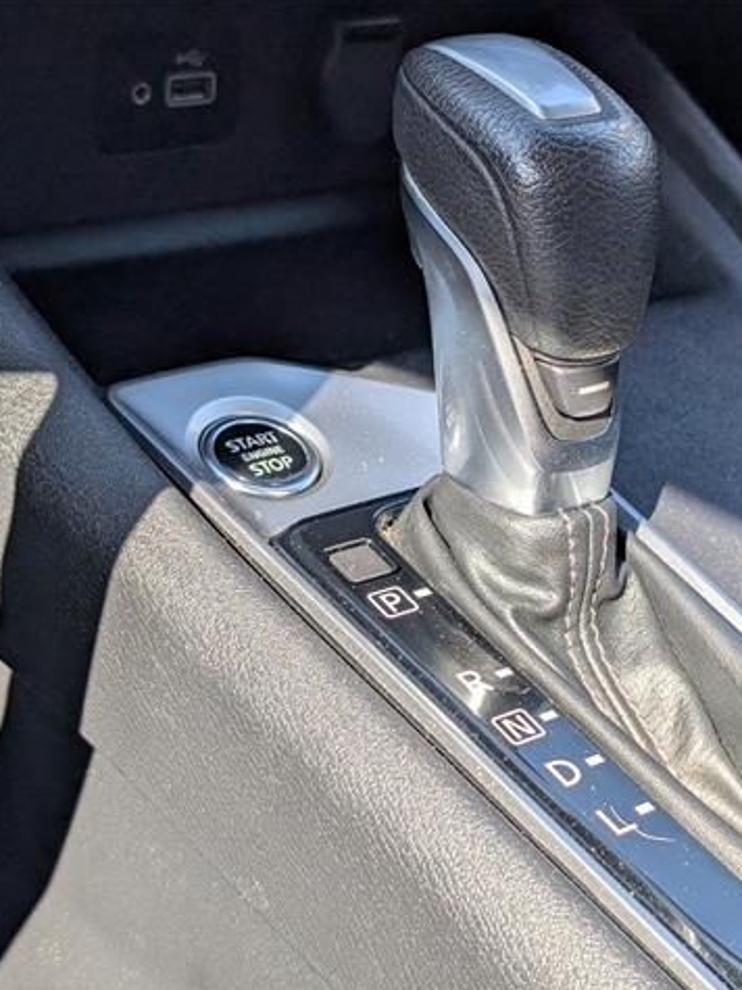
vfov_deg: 29.4
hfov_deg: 22.0
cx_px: 569
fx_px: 1887
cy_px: 498
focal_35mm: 66
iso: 26
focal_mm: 6.9
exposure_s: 1/238
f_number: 1.68
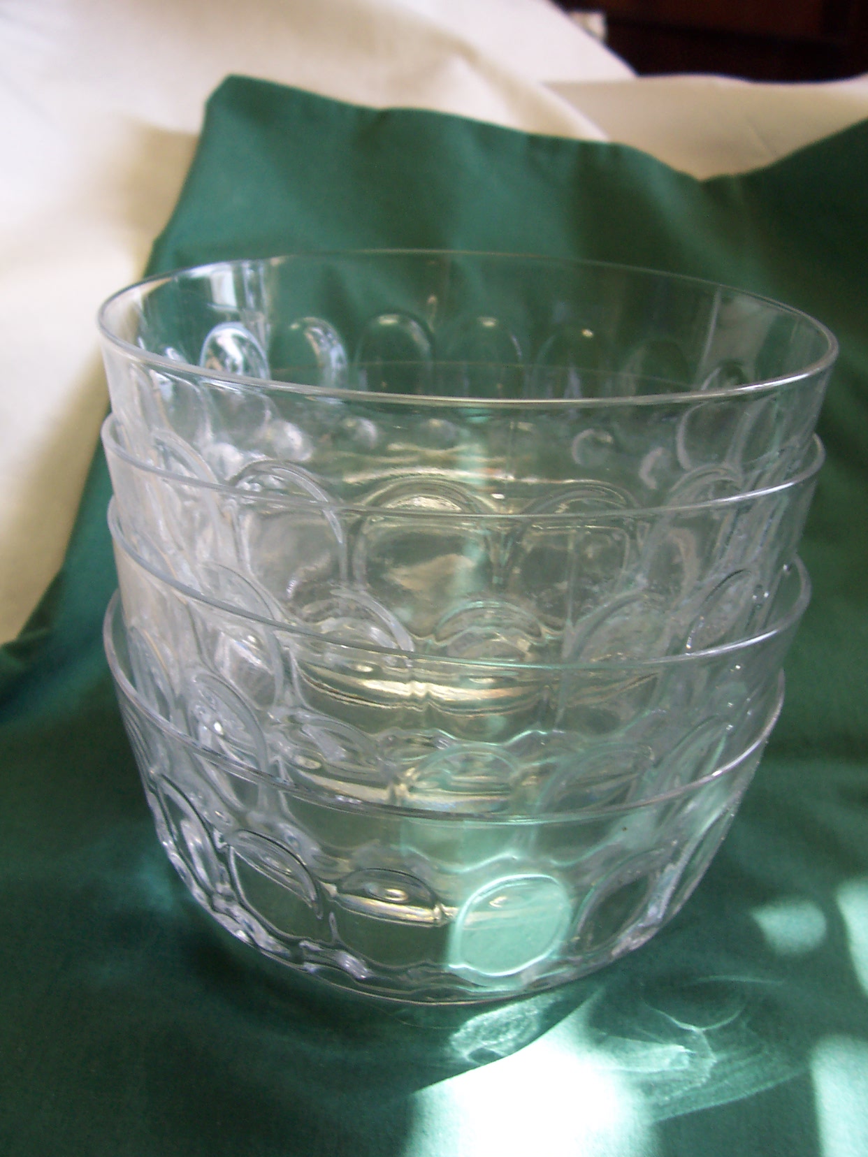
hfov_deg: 38.7
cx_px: 434
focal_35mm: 37
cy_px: 578
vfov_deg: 50.1
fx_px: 1237
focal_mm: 5.6
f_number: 2.8
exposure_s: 1/60
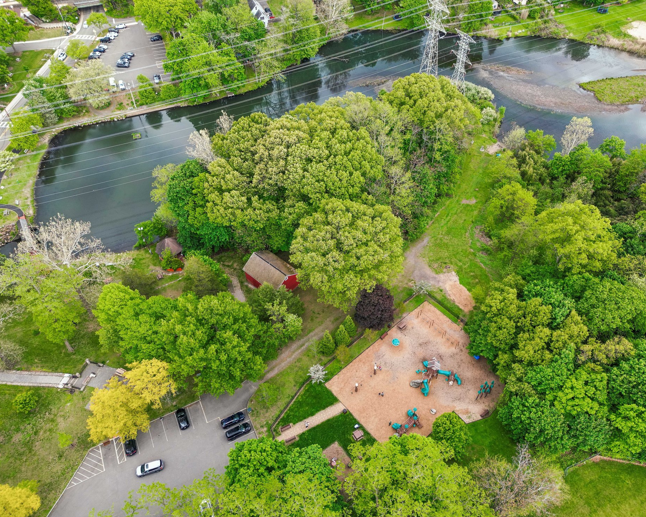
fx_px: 497
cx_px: 350
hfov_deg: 65.9
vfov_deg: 54.9
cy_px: 255
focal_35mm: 26
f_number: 1.7
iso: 100
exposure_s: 1/160
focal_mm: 6.7
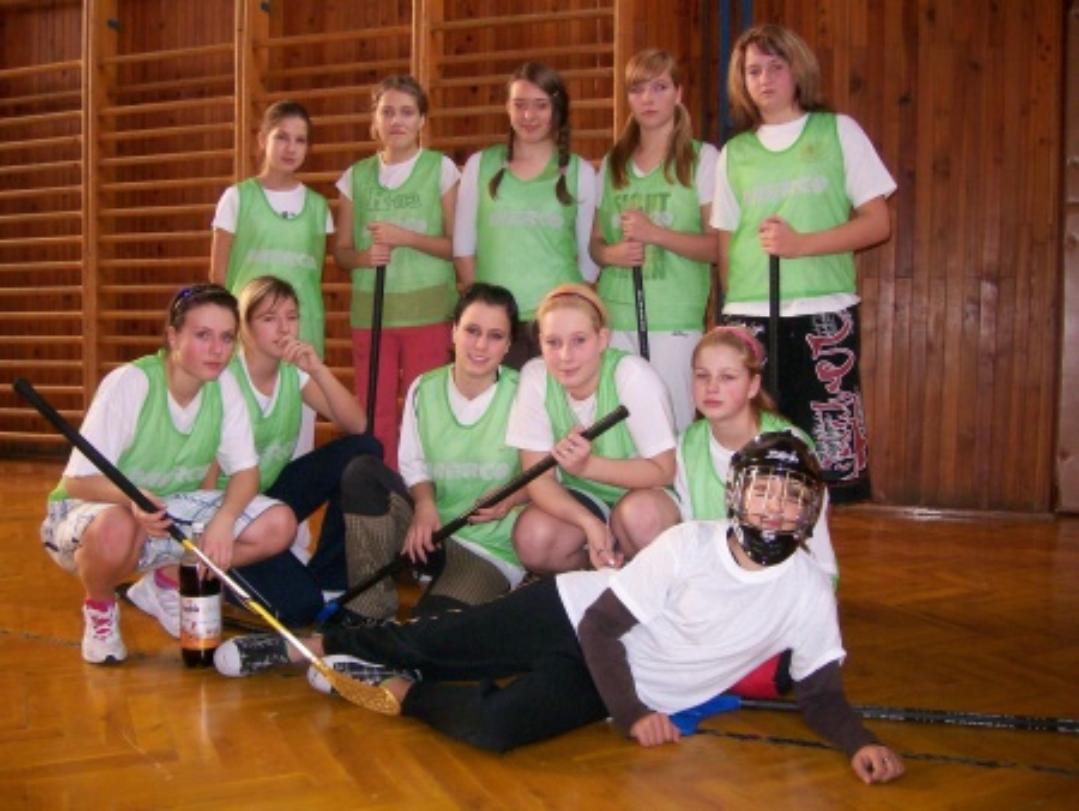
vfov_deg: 40.7
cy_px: 406
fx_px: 1092
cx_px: 540
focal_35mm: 35
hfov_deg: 52.6
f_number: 2.8
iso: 200
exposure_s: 1/32
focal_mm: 5.8
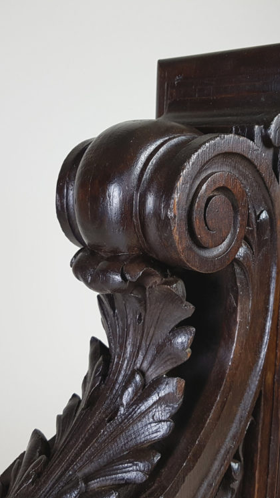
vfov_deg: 52.8
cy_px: 250
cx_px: 173
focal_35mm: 38
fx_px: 502
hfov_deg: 31.1
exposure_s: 1/50
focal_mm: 4.2
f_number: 1.7
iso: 100
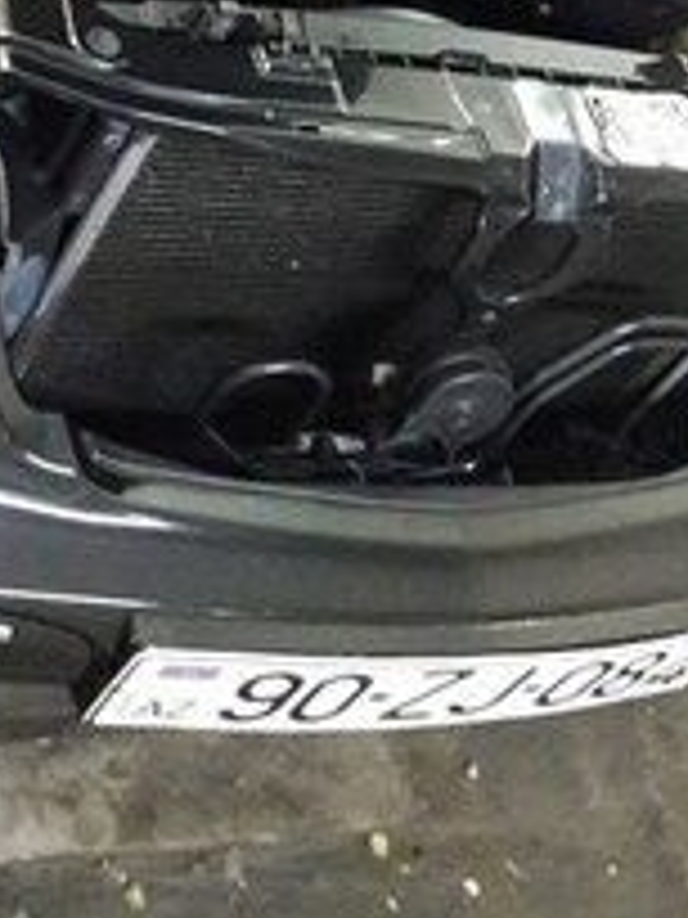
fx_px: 1802
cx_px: 202
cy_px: -162
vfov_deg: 25.8
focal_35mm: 68
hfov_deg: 21.5
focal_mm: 3.7
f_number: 1.9
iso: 800
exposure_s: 1/17
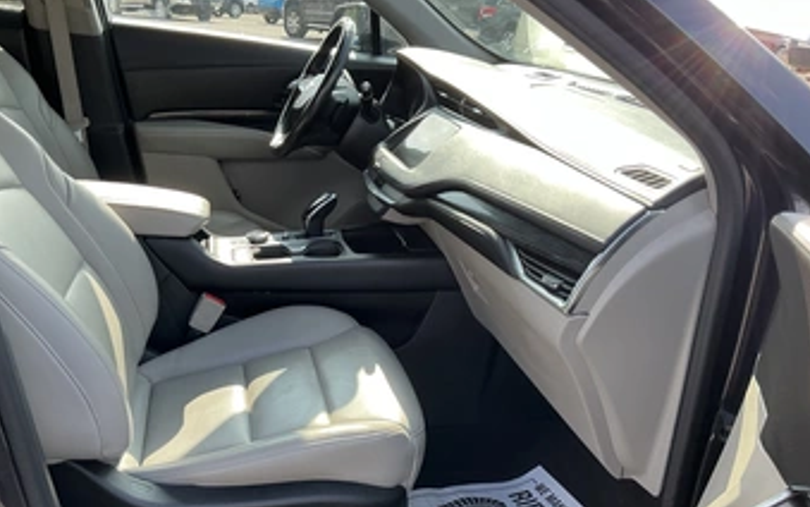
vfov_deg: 36.1
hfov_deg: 55.1
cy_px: 313
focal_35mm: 35
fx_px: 773
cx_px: 339
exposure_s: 1/182
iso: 20
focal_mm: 3
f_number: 1.8
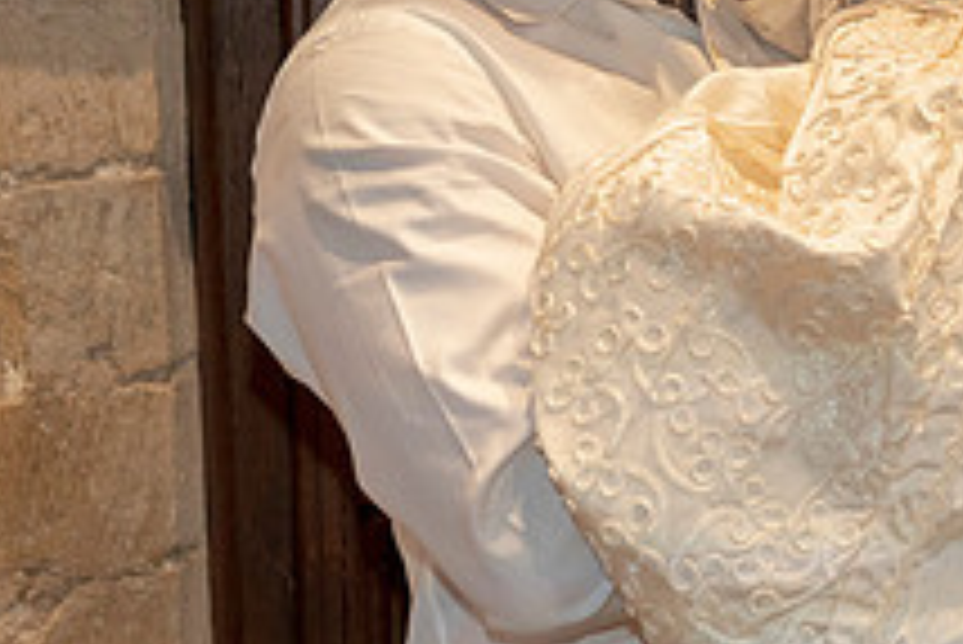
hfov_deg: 13.5
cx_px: 1098
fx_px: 3988
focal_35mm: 149
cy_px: -173
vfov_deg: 9.1
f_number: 4
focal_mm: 55
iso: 3200
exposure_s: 1/160
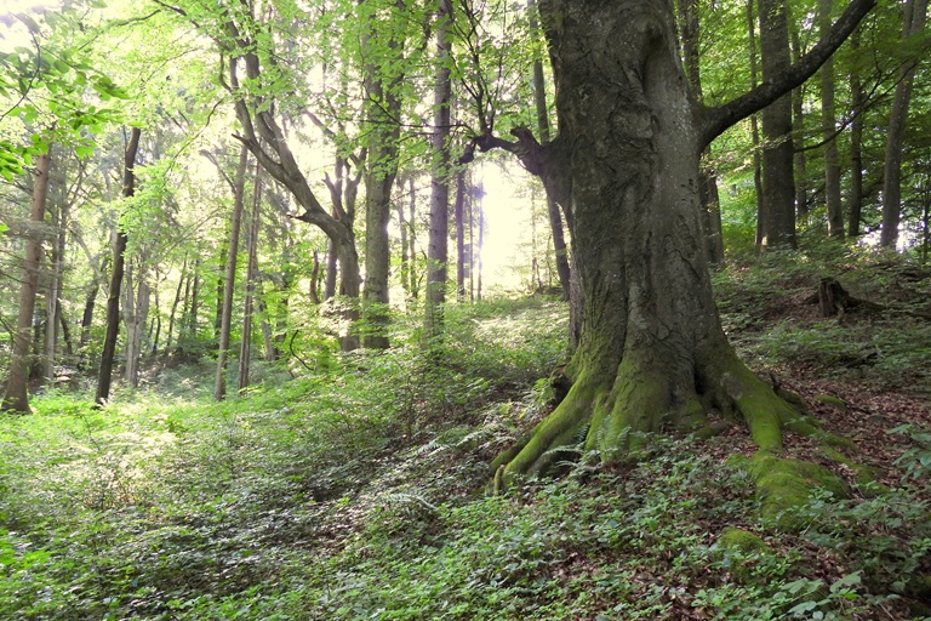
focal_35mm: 26
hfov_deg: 69.4
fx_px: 672
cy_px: 353
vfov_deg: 49.4
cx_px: 461
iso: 160
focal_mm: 4.3
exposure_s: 1/30
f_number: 2.8
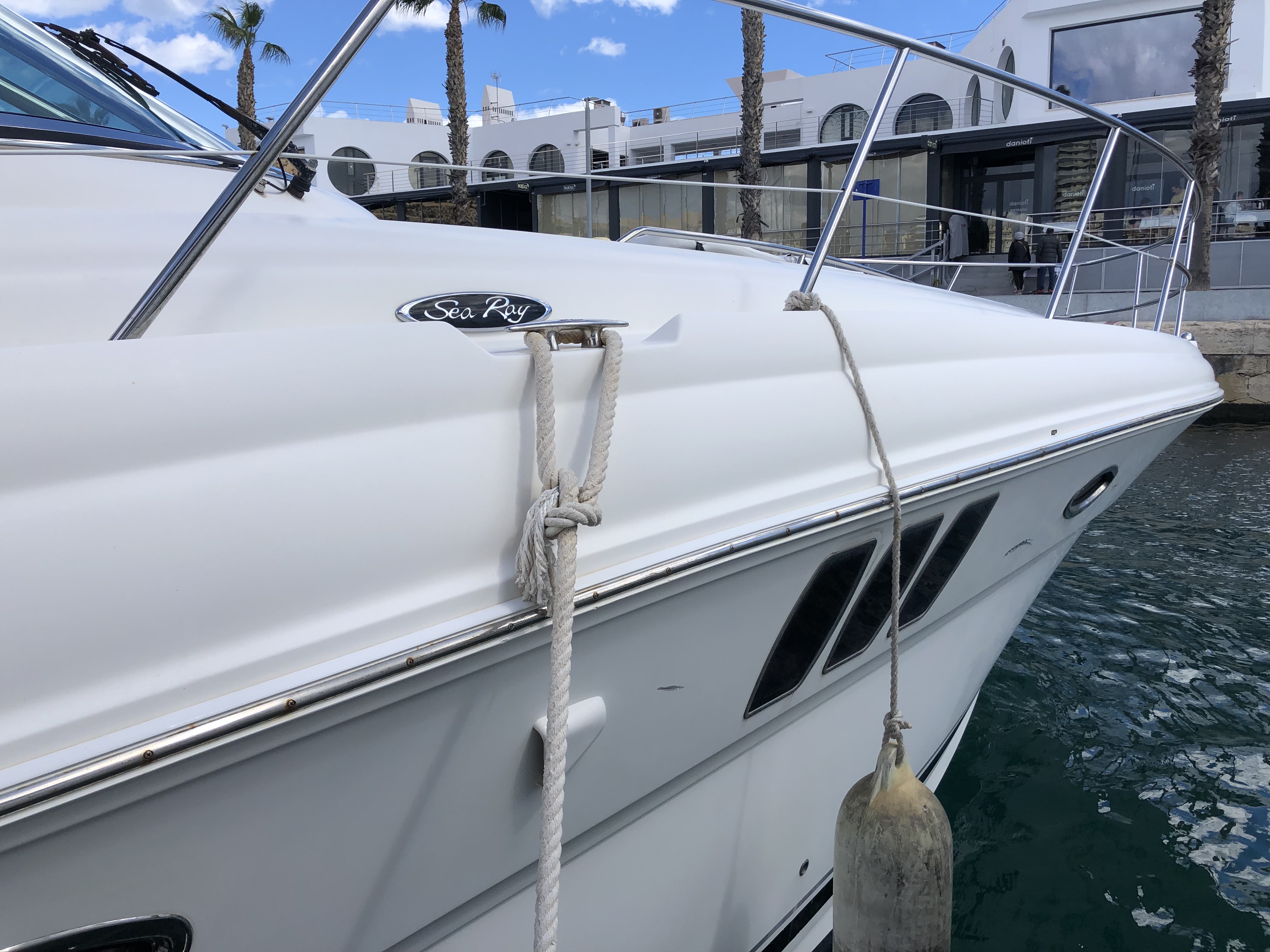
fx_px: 1027
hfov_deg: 63.4
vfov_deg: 49.7
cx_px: 635
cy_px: 476
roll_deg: +0.5
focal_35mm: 28
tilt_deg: -7.6
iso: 20
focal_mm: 3.99
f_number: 1.8
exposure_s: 1/1656
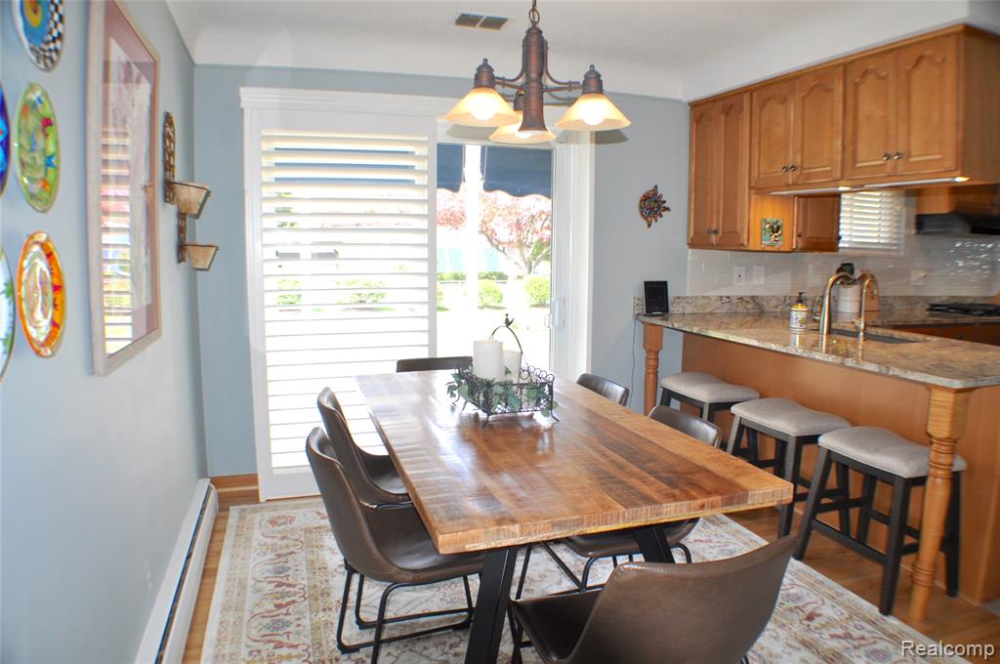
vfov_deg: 43.5
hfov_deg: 62.0
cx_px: 500
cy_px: 332
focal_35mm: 30
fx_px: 832
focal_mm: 20
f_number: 4
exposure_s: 1/125
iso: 280
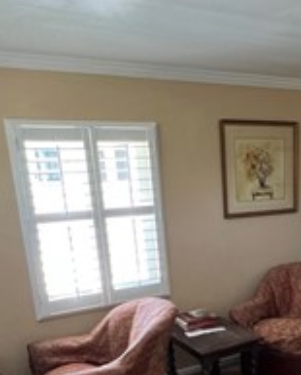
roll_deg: +3.1
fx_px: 467
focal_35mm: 42
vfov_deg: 41.7
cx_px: 268
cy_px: 303
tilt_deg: -16.8
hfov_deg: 33.9
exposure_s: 1/60
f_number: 1.8
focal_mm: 1.57
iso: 320
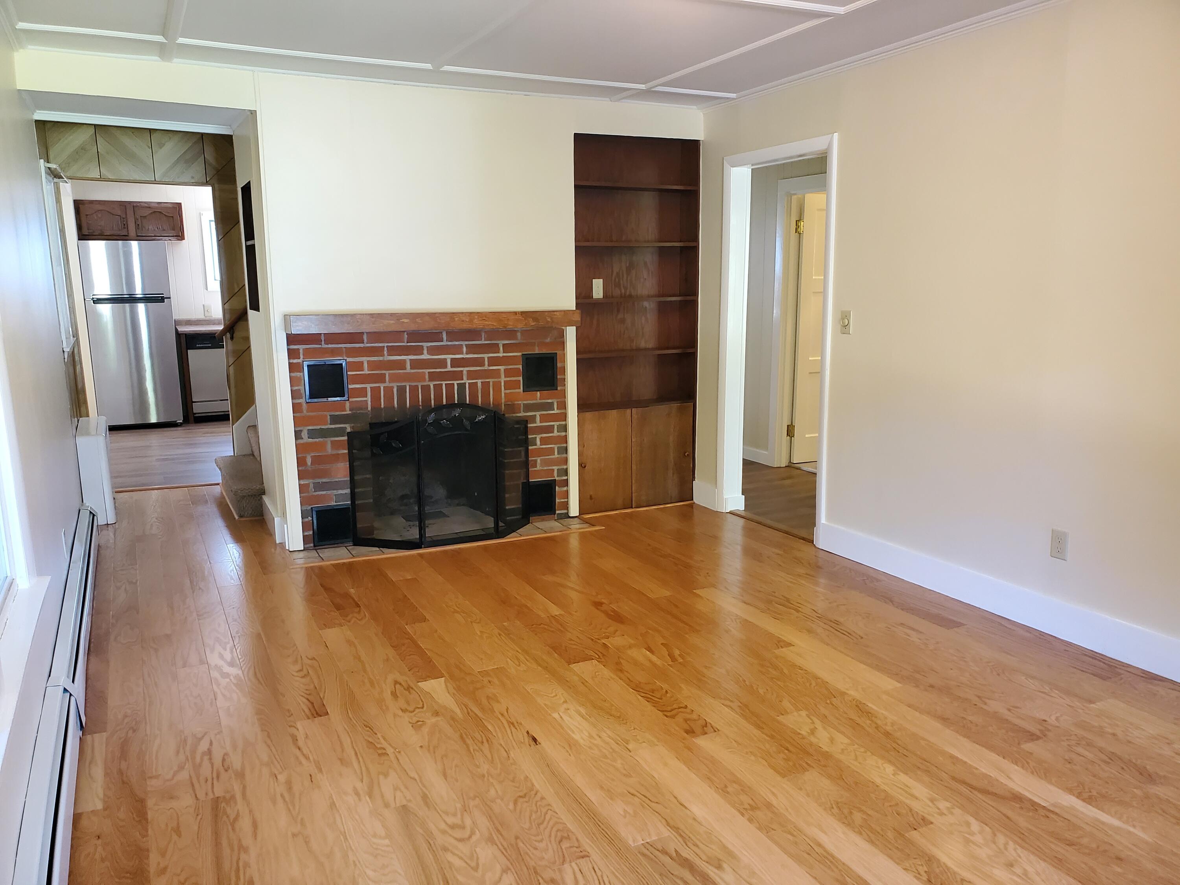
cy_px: 442
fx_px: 886
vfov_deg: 53.1
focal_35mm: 26
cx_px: 590
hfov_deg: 67.3
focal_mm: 4.3
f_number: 2.4
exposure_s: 1/40
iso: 400
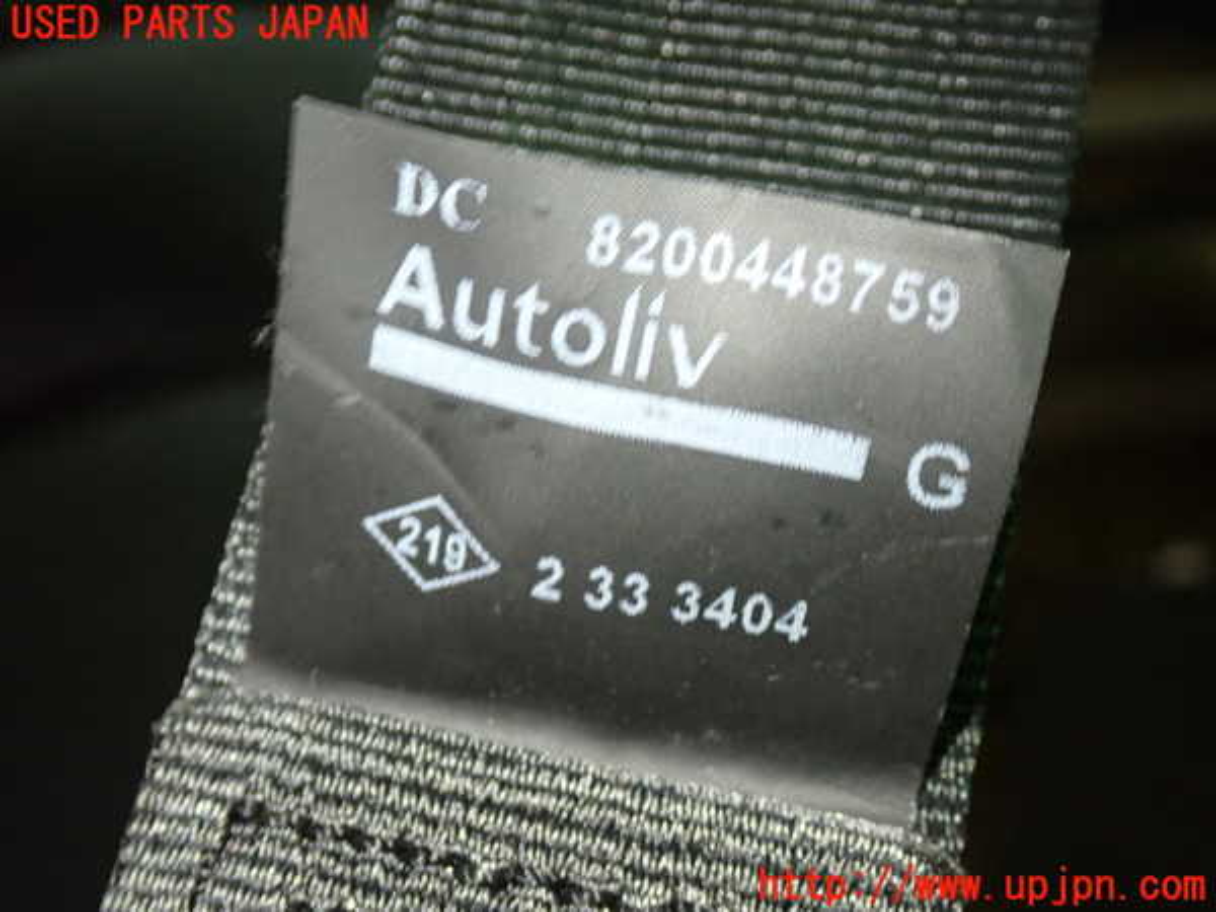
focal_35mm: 50
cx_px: 608
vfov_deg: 29.1
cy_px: 456
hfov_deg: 38.2
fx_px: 1756
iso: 800
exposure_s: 1/30
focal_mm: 9.01
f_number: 3.2
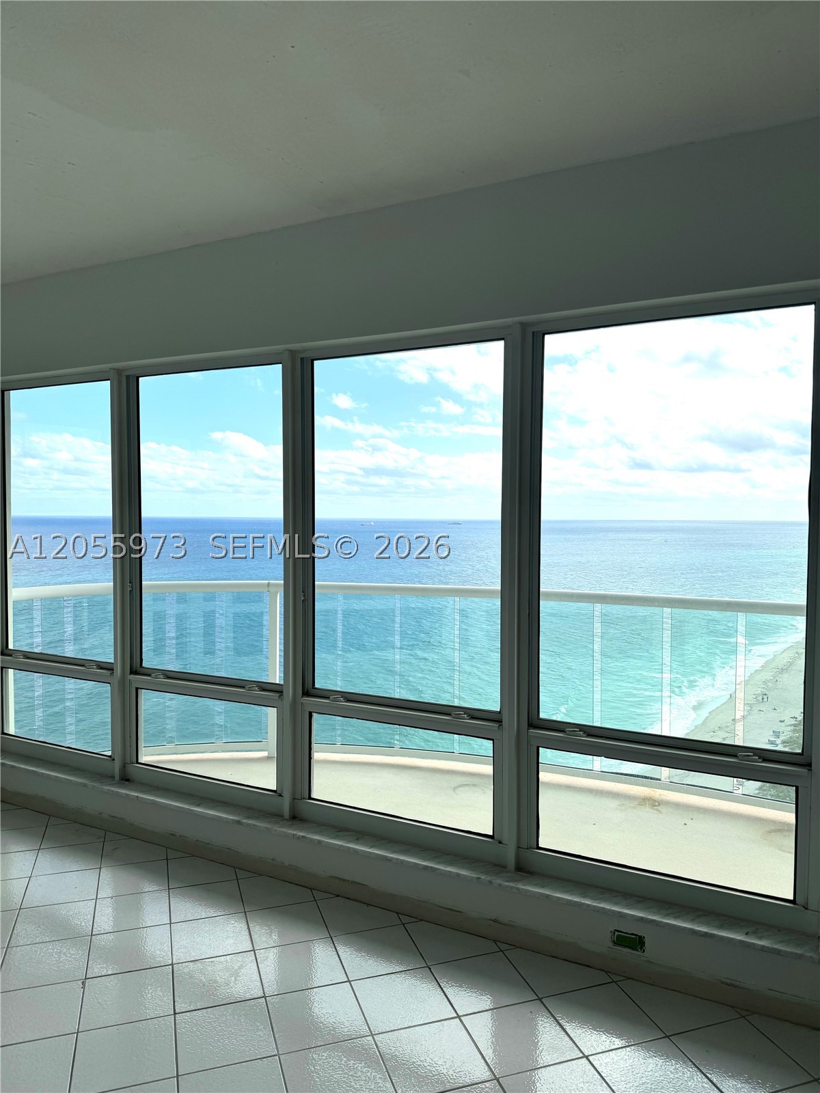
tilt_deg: -2.2
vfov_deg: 71.6
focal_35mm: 24
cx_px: 410
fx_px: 758
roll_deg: -0.2
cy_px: 546
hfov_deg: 56.8
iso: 80
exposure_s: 1/2252
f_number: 1.78
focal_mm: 6.76
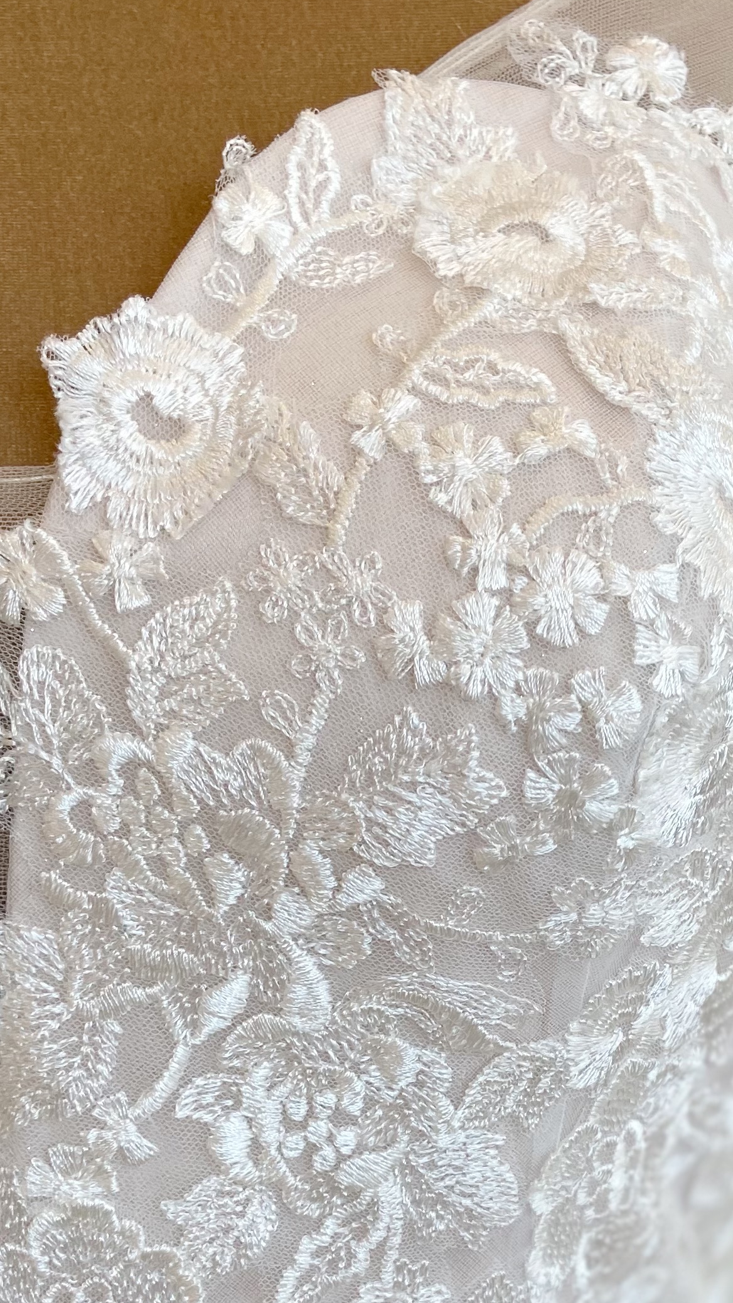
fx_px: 1901
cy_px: 915
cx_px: 557
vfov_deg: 37.3
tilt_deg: -8.5
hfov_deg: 21.6
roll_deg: +1.6
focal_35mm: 55
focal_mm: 4.25
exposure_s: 1/100
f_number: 1.8
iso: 50
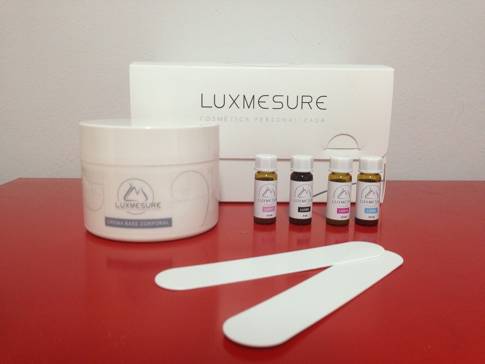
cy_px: 182
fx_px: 462
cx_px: 242
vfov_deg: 42.9
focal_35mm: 33
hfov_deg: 55.4
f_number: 2.4
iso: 64
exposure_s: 1/20
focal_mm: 4.13
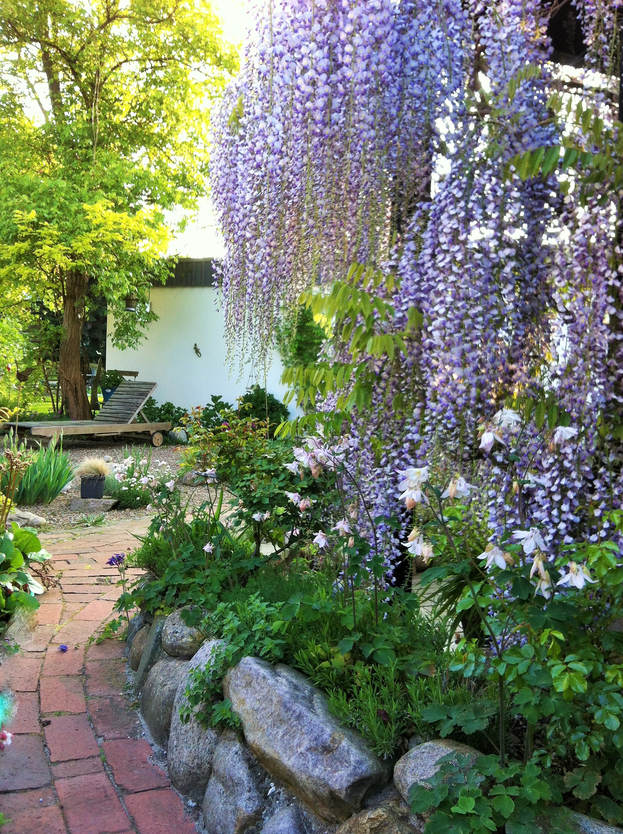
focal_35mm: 35
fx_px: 842
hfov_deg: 40.6
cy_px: 417
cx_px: 312
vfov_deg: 52.7
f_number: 2.8
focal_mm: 3.85
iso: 80
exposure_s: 1/60
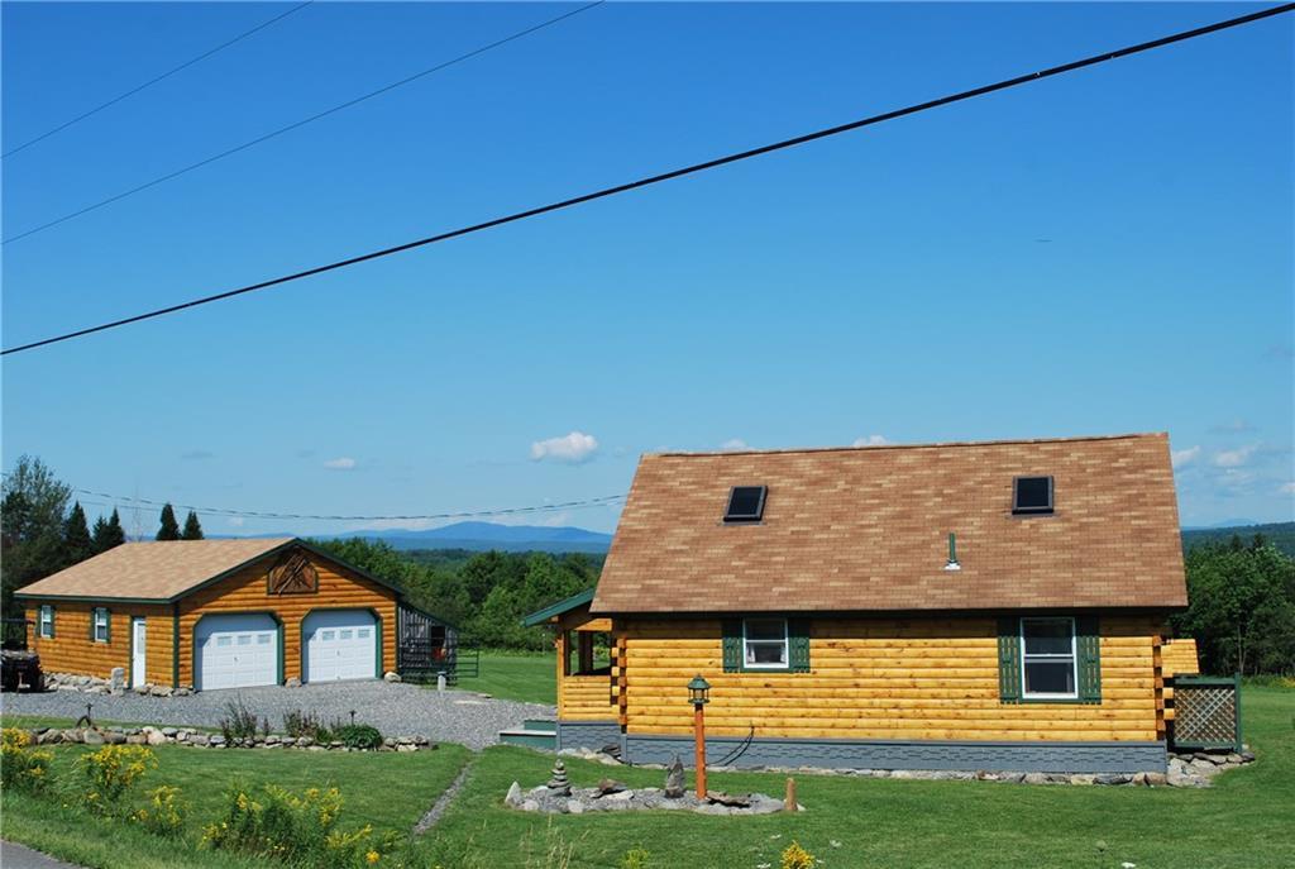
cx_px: 648
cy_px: 434
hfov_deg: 49.5
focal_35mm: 39
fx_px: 1406
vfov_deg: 34.3
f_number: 9
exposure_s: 1/320
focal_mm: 26
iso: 100
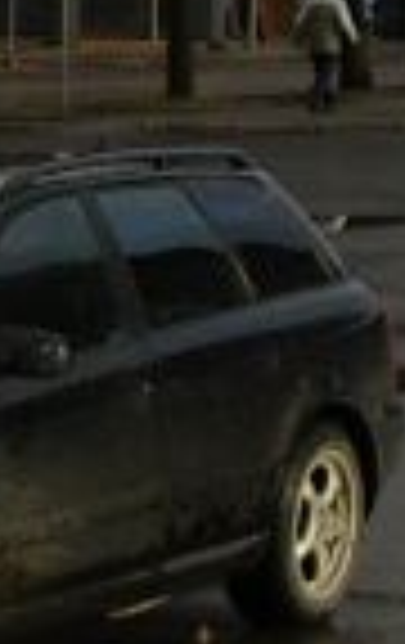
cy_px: -378
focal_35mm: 225
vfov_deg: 9.0
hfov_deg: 5.9
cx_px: 27
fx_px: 3954
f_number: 4.8
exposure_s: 1/250
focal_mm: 5.8
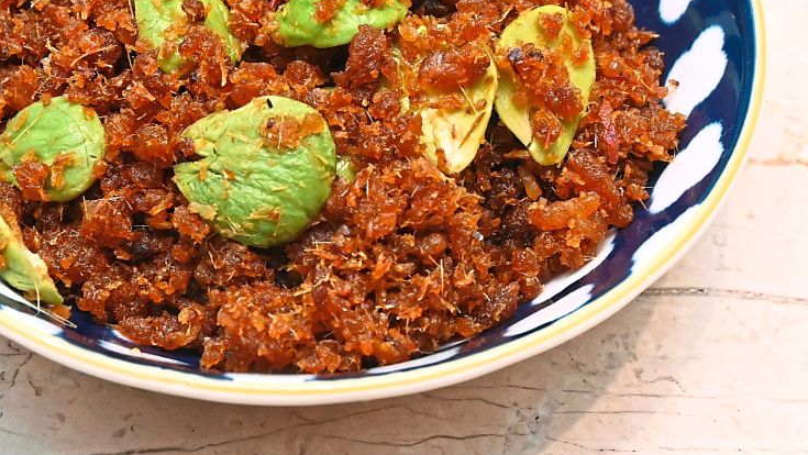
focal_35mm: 83
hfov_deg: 25.4
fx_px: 1788
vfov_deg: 14.4
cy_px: 79
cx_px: 311
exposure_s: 1/60
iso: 3200
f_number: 8
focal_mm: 31.5
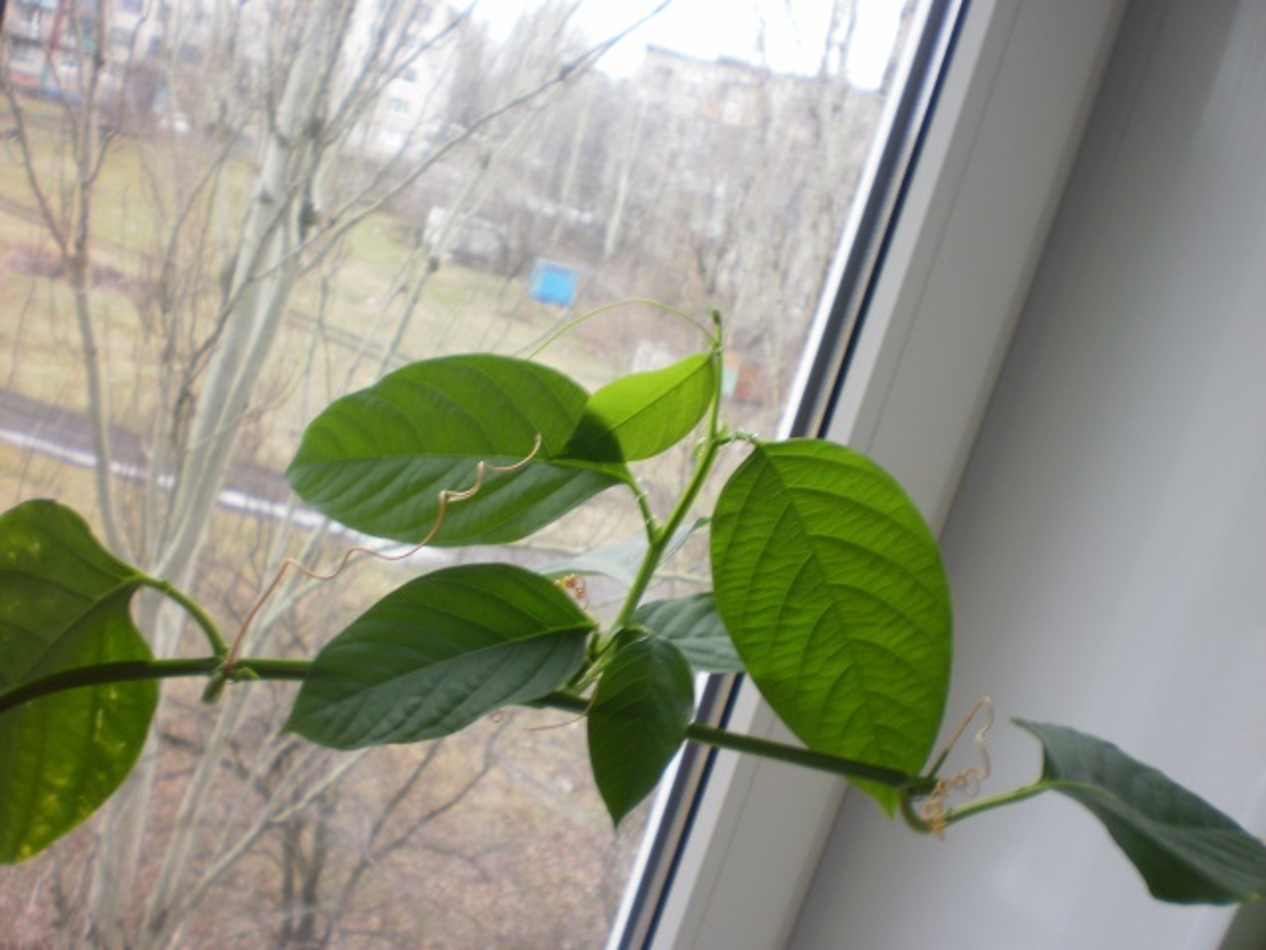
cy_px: 475
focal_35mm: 38
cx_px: 633
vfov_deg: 37.7
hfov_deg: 49.0
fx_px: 1390
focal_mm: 6.3
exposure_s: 1/10
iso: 100
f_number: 3.1
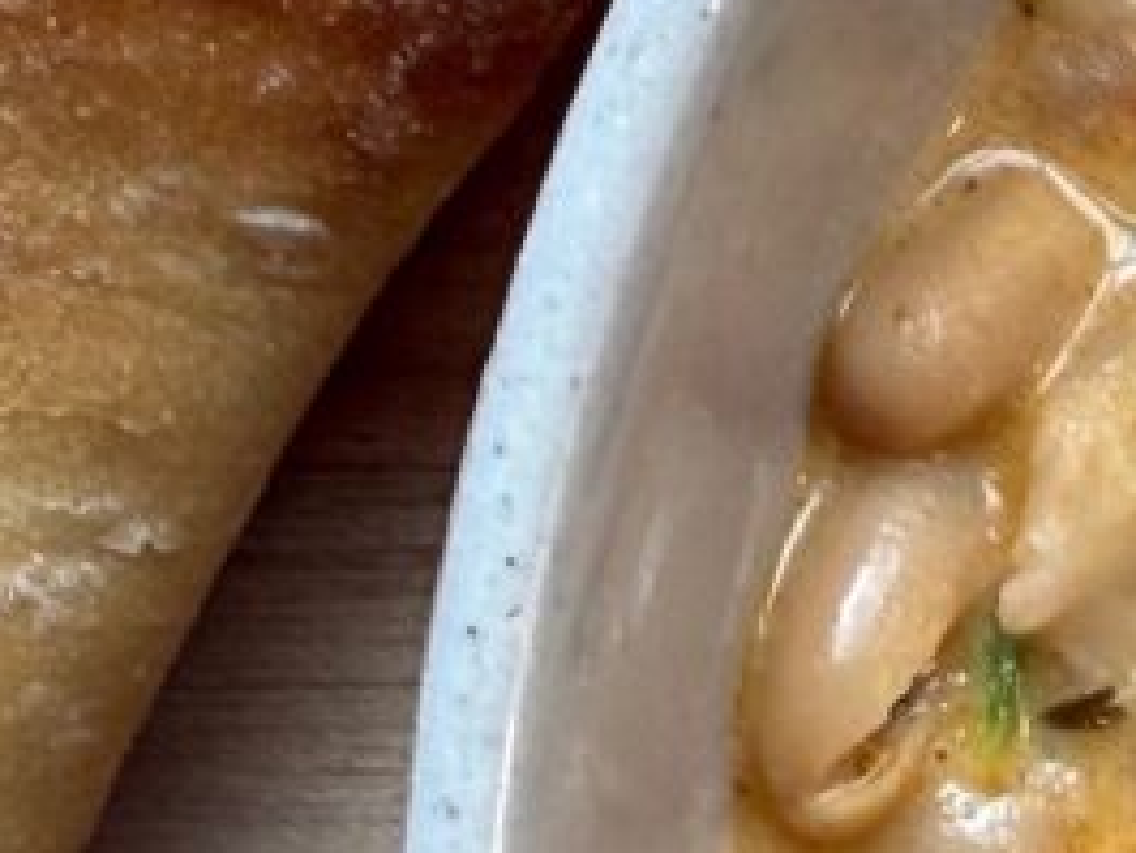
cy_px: 1029
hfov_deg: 13.6
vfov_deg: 10.5
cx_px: 1496
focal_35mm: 139
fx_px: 4564
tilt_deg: -86.5
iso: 100
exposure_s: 1/99
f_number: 2.2
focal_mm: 2.22
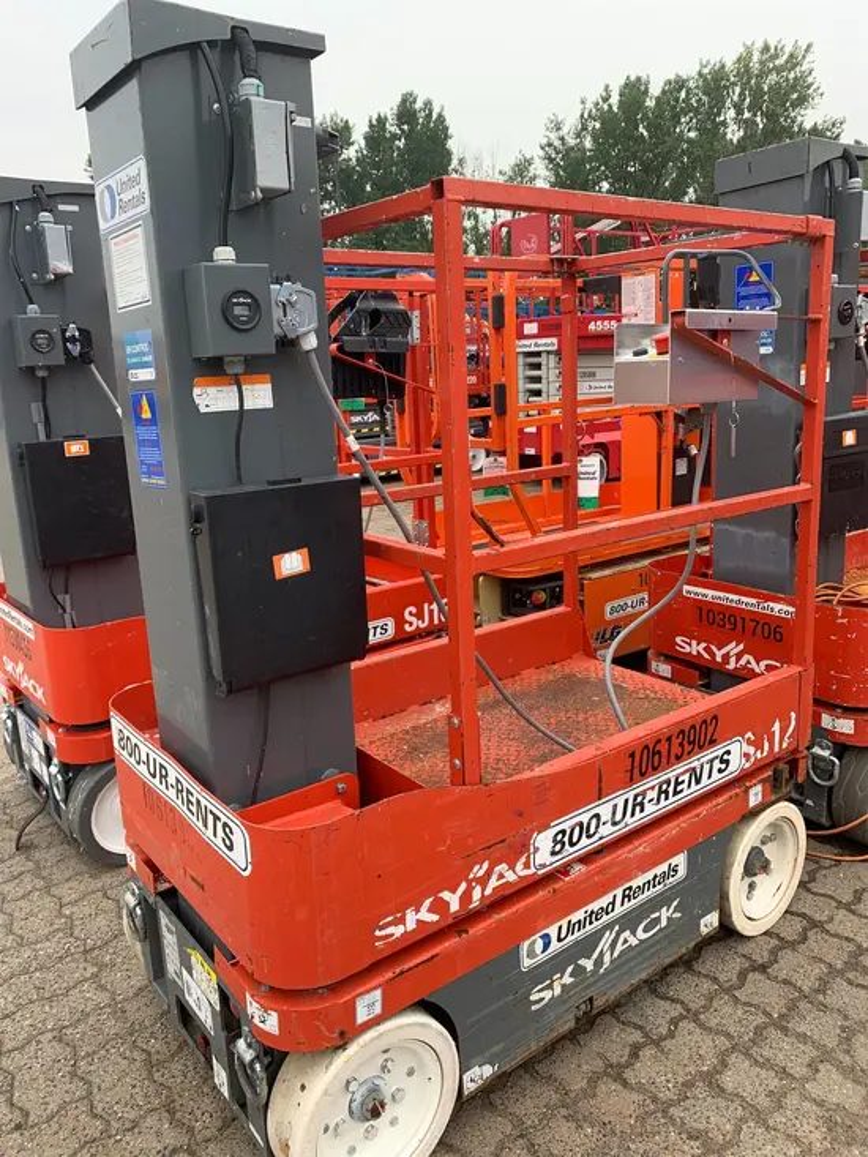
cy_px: 578
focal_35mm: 26
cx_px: 434
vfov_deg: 67.3
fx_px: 869
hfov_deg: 53.1
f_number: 1.8
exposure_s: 1/332
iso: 25
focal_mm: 4.25
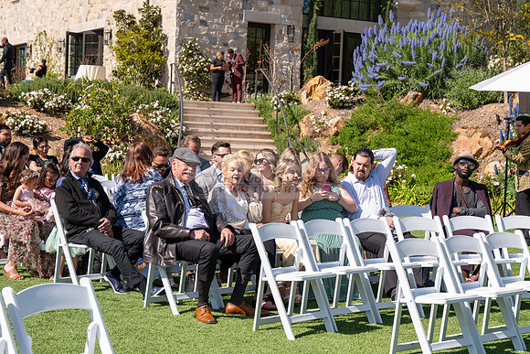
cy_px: 177
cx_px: 265
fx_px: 1031
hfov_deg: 28.8
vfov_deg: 19.5
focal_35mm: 70
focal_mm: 70
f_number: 5.6
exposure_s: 1/1000
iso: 200
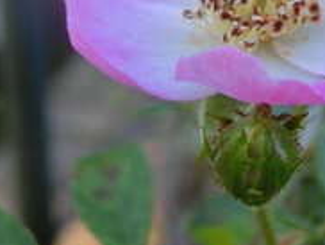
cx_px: 280
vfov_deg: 15.7
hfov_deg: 21.1
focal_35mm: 91
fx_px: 856
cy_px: -43
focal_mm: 6.5
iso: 125
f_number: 4.1
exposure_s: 1/125
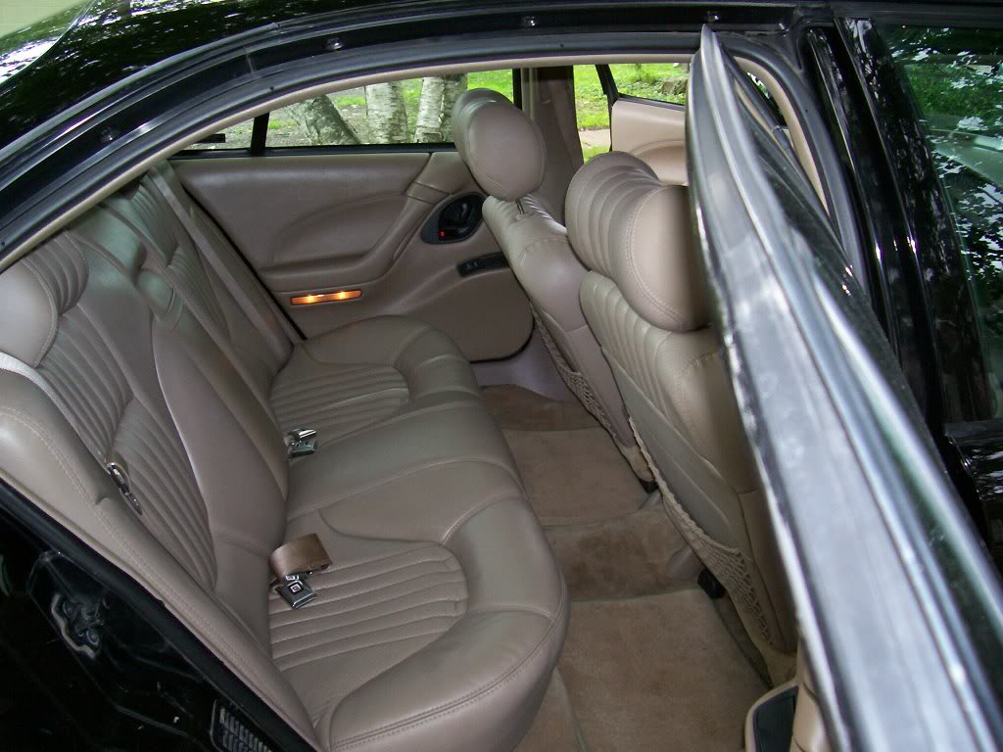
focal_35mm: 34
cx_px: 502
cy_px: 376
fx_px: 985
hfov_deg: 54.0
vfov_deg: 41.8
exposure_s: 1/112
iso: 140
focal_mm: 5.6
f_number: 2.7
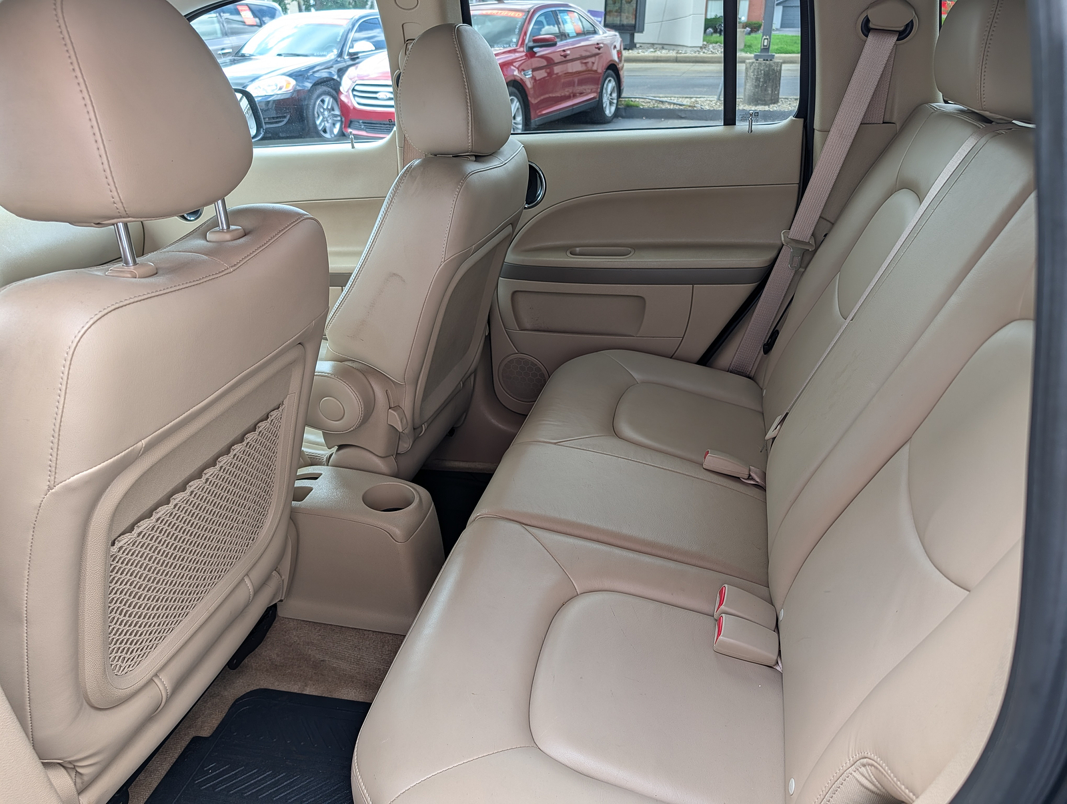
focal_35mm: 24
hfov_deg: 71.5
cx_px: 534
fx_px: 741
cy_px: 402
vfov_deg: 56.9
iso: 20
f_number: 1.68
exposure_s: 1/76.2
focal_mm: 6.9
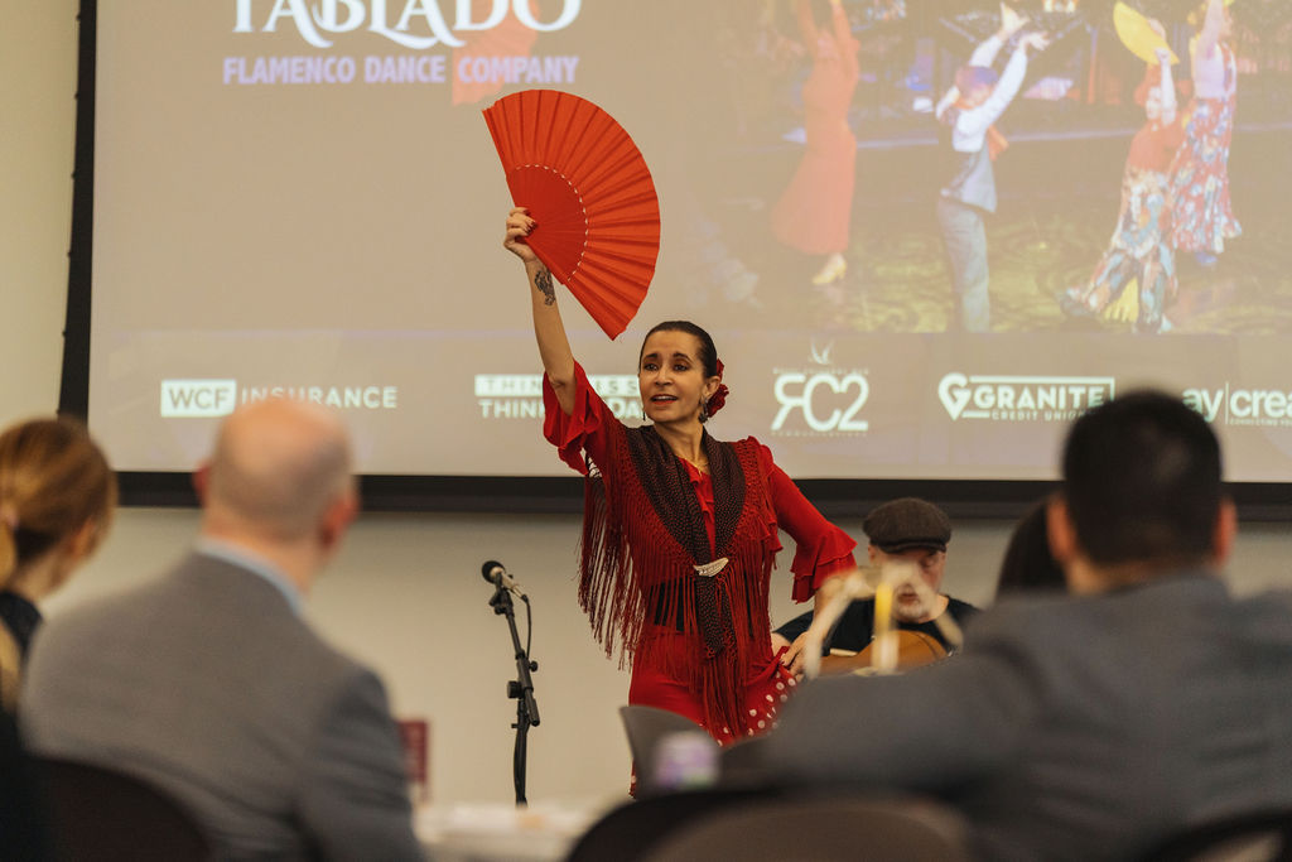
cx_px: 646
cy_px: 431
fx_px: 6137
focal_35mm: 171
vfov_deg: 8.0
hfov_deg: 12.0
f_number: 2.8
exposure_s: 1/200
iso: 2000
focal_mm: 171
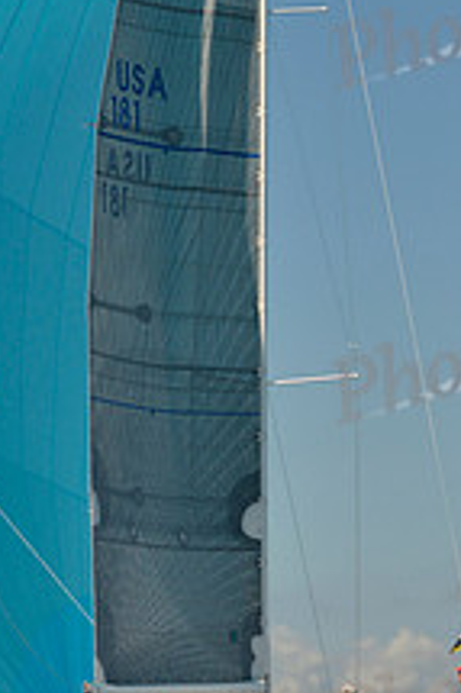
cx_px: 166
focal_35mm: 189
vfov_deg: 10.9
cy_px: 219
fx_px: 3636
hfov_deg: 7.3
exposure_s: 1/1250
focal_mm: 70
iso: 400
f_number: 6.3
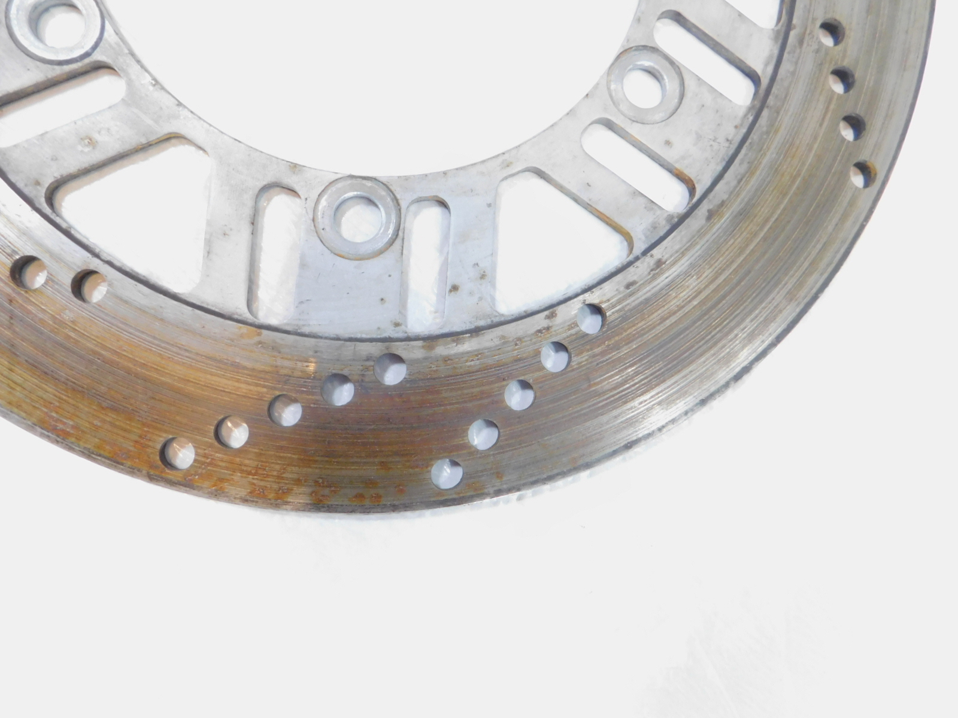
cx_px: 479
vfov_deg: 58.9
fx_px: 637
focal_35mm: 23
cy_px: 359
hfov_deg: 73.9
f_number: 3
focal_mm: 4
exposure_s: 1/30
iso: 400
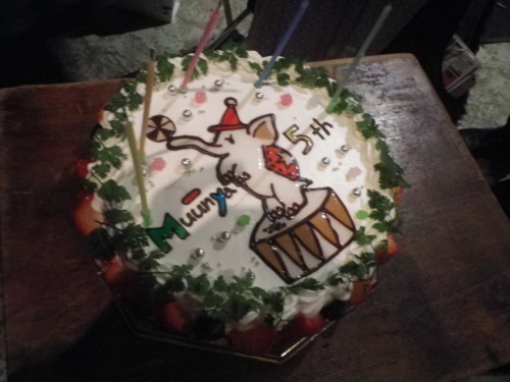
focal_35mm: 28
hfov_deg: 63.4
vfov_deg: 49.7
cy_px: 191
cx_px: 255
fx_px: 413
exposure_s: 1/8
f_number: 3.5
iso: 800
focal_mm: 5.05
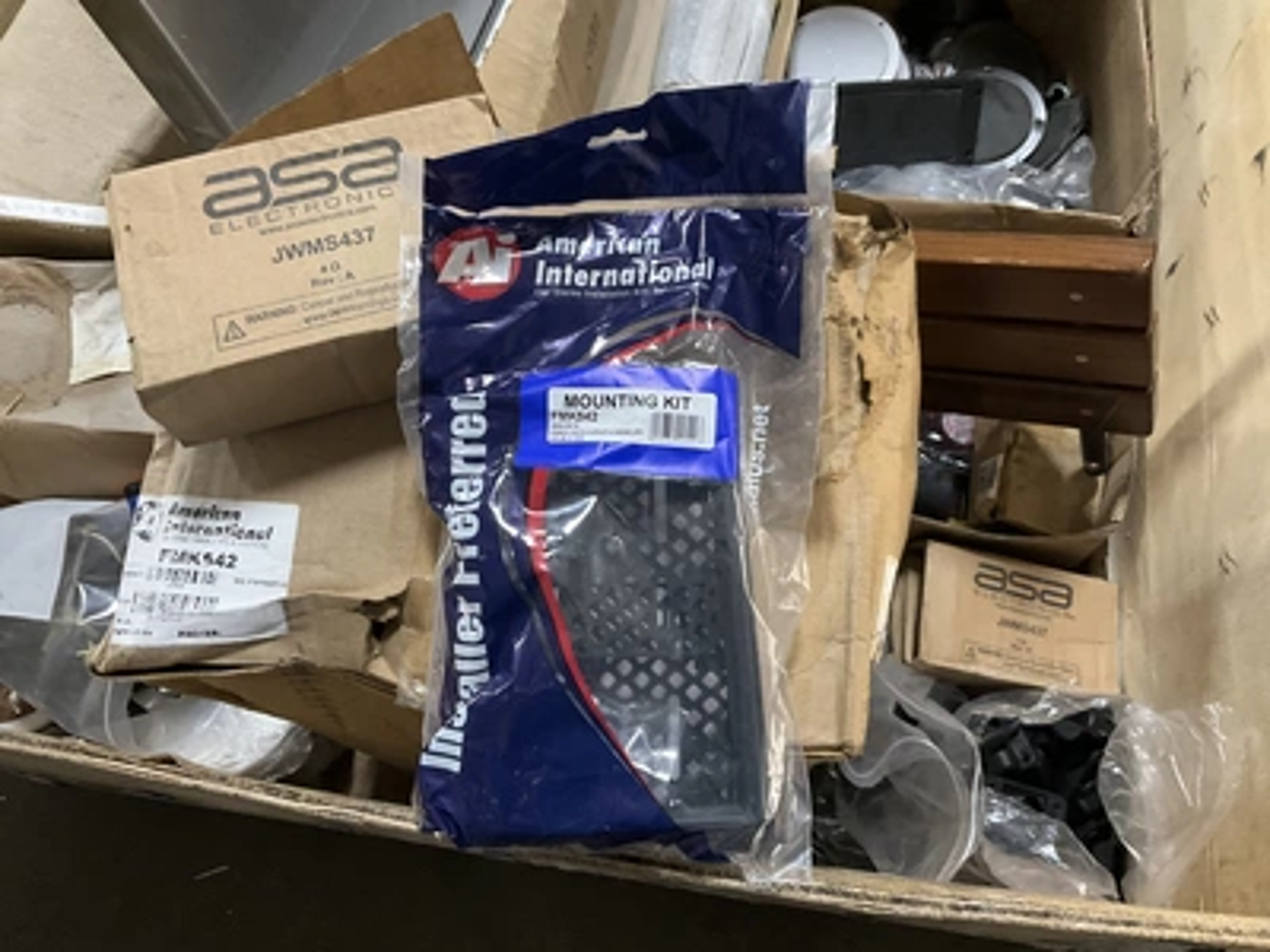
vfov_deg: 48.2
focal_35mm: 29
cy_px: 476
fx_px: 1064
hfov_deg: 61.7
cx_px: 635
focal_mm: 3
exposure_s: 1/30
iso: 320
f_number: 1.8
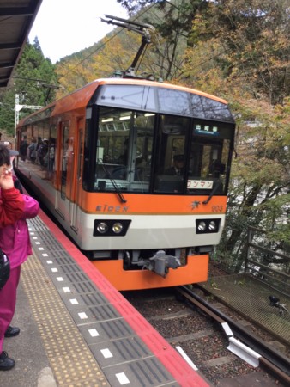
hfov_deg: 45.5
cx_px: 145
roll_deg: -2.8
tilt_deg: -9.2
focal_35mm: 31
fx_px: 346
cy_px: 194
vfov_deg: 58.3
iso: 25
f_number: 2.4
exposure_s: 1/60
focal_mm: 3.3
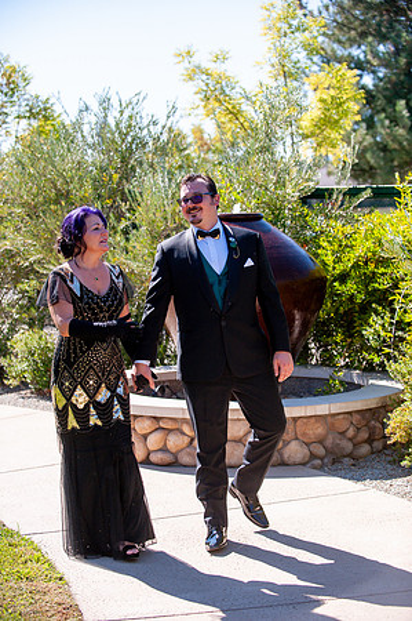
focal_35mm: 75
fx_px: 1290
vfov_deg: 27.0
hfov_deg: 18.1
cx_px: 206
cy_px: 310
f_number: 4
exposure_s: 1/3200
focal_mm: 75
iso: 500
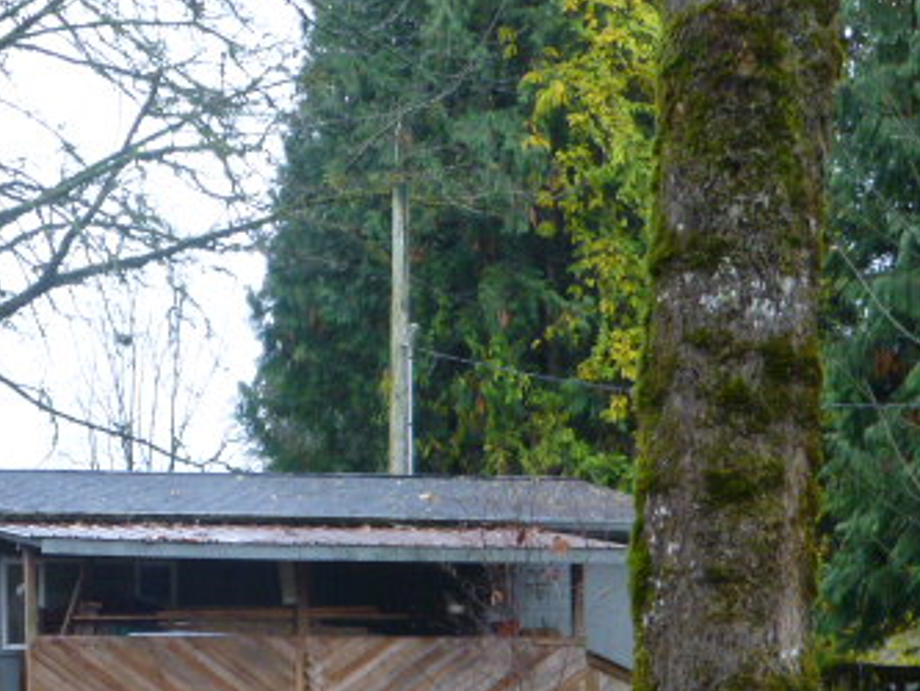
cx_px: 124
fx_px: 3164
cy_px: 650
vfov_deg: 12.3
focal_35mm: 119
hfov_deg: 16.4
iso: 400
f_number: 4.8
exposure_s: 1/40
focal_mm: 11
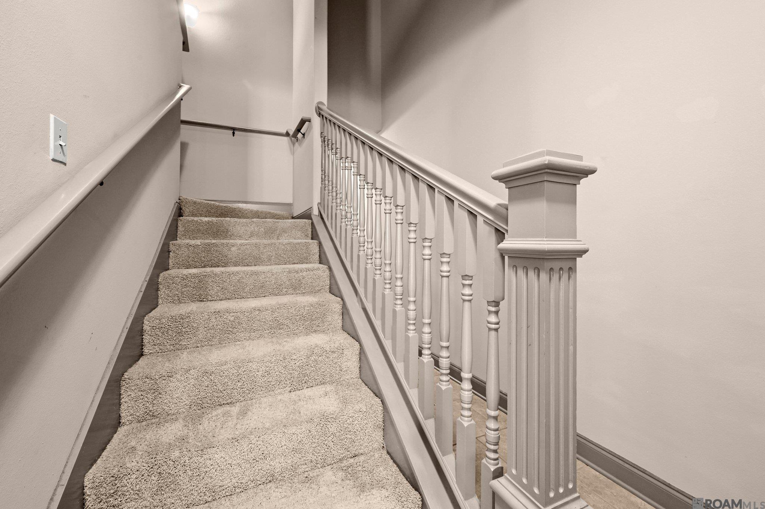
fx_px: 297
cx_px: 382
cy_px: 254
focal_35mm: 14
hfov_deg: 104.3
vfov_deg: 81.1
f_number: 10
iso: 200
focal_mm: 14
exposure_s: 2.5
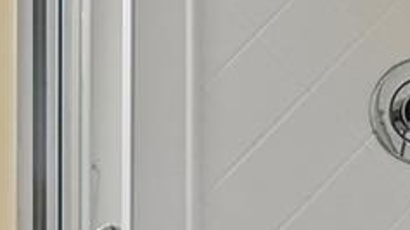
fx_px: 1190
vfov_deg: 11.0
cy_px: 187
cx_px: -52
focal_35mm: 110
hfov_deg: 18.7
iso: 400
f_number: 10
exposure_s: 1/50
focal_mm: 15.5
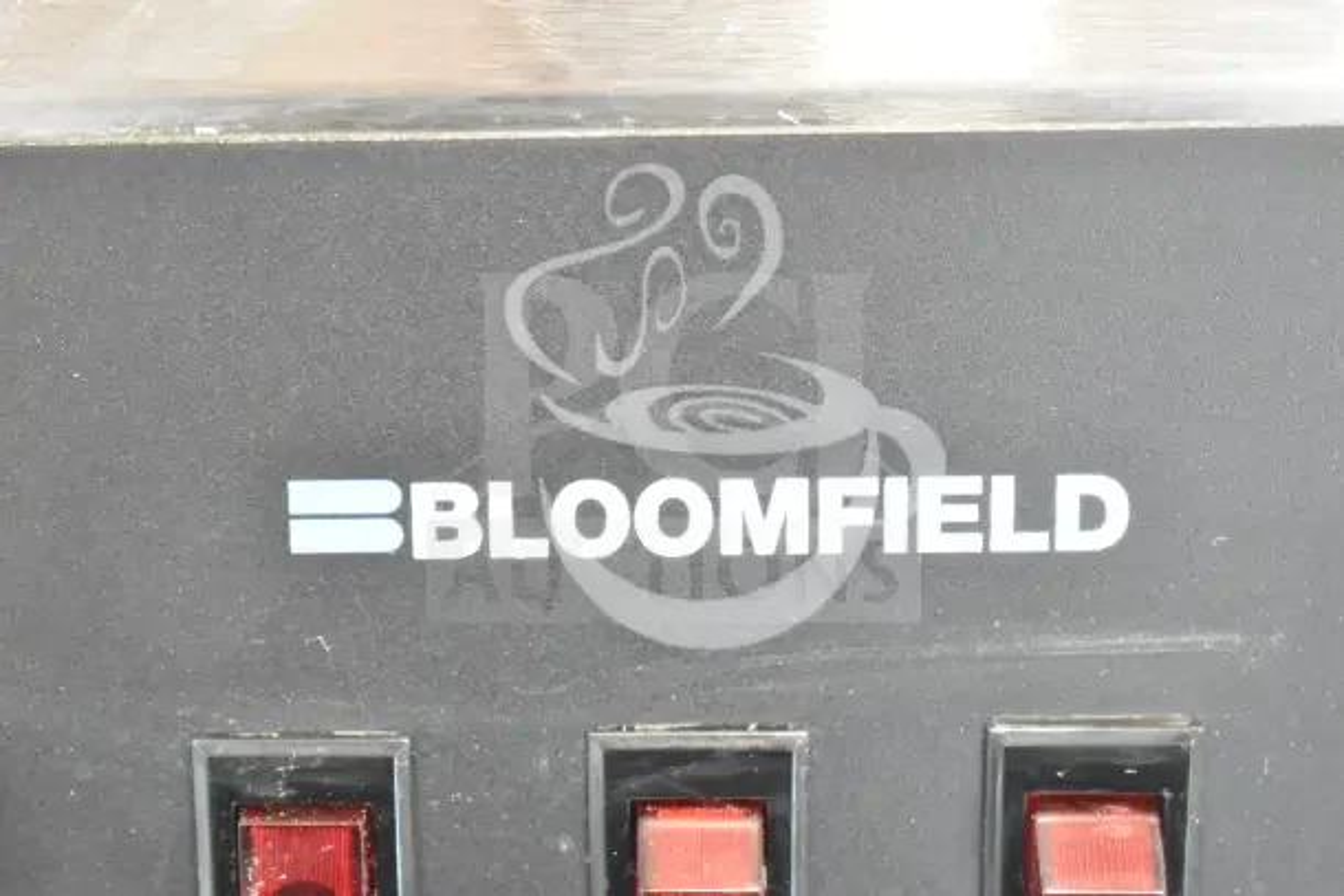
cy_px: 448
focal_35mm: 78
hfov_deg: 26.0
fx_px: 2913
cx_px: 672
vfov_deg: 17.5
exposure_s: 1/80
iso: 11400
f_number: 5.6
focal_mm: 52
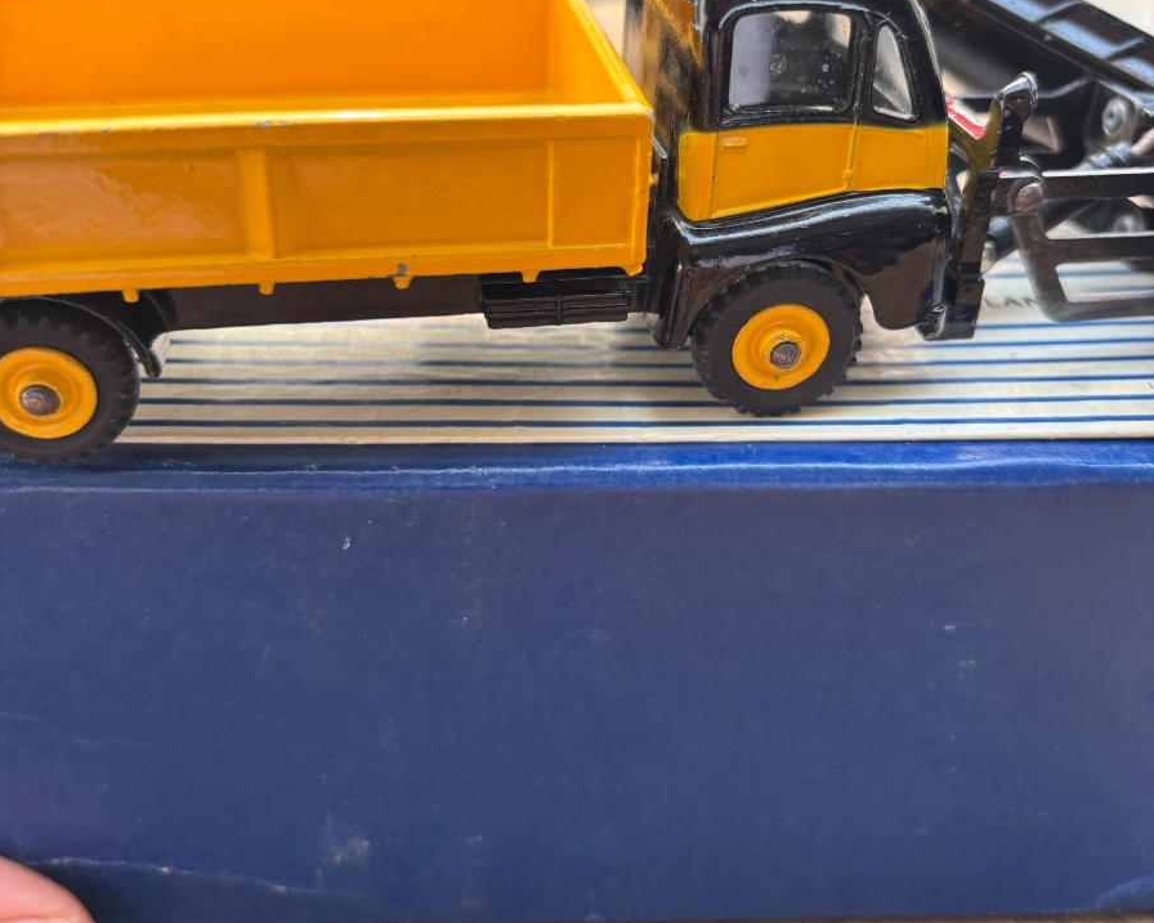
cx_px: 577
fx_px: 1161
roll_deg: -1.5
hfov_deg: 52.8
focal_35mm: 34
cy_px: 351
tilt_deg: -30.7
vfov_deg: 43.1
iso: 40
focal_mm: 5.96
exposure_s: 1/162
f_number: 1.6
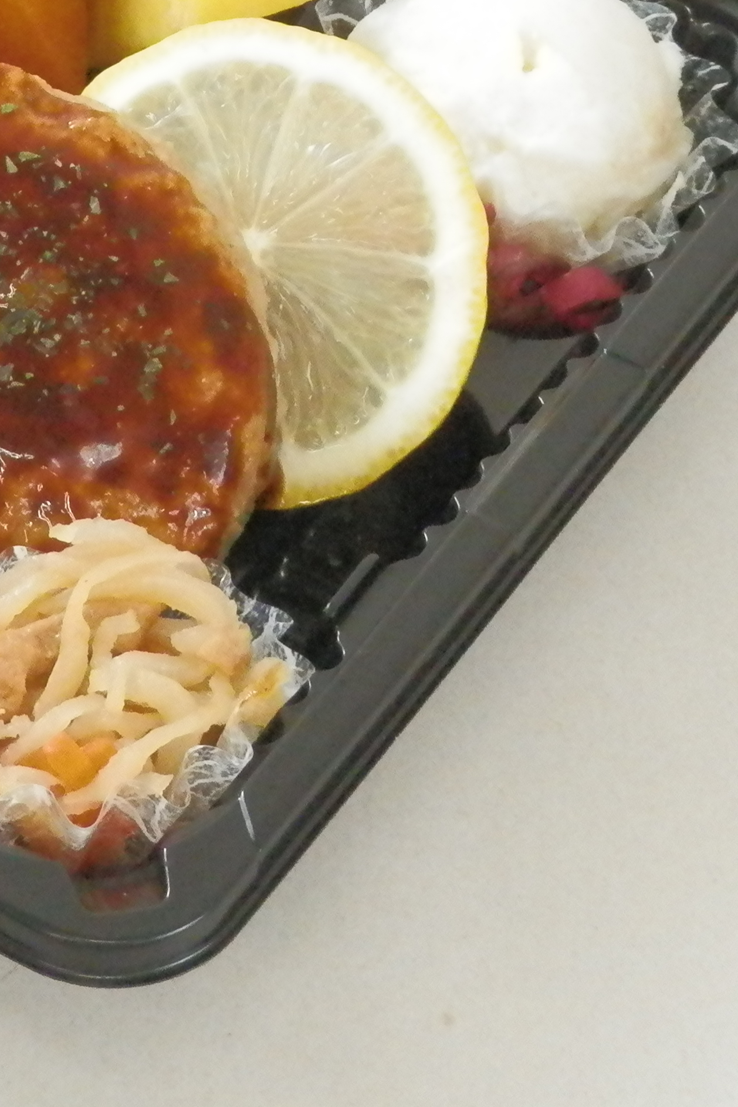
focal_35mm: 156
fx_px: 4797
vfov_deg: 13.1
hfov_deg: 8.6
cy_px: 167
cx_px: -278
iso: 800
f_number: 4.4
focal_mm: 11.9
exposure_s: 1/100
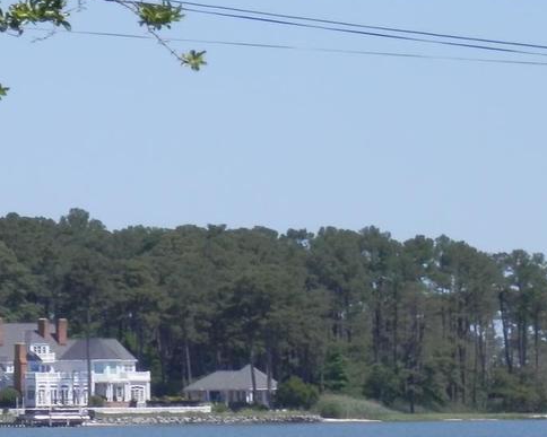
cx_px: 71
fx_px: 7235
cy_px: 342
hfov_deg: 4.3
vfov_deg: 3.5
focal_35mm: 447
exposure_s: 1/400
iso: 80
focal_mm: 27.5
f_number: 5.5
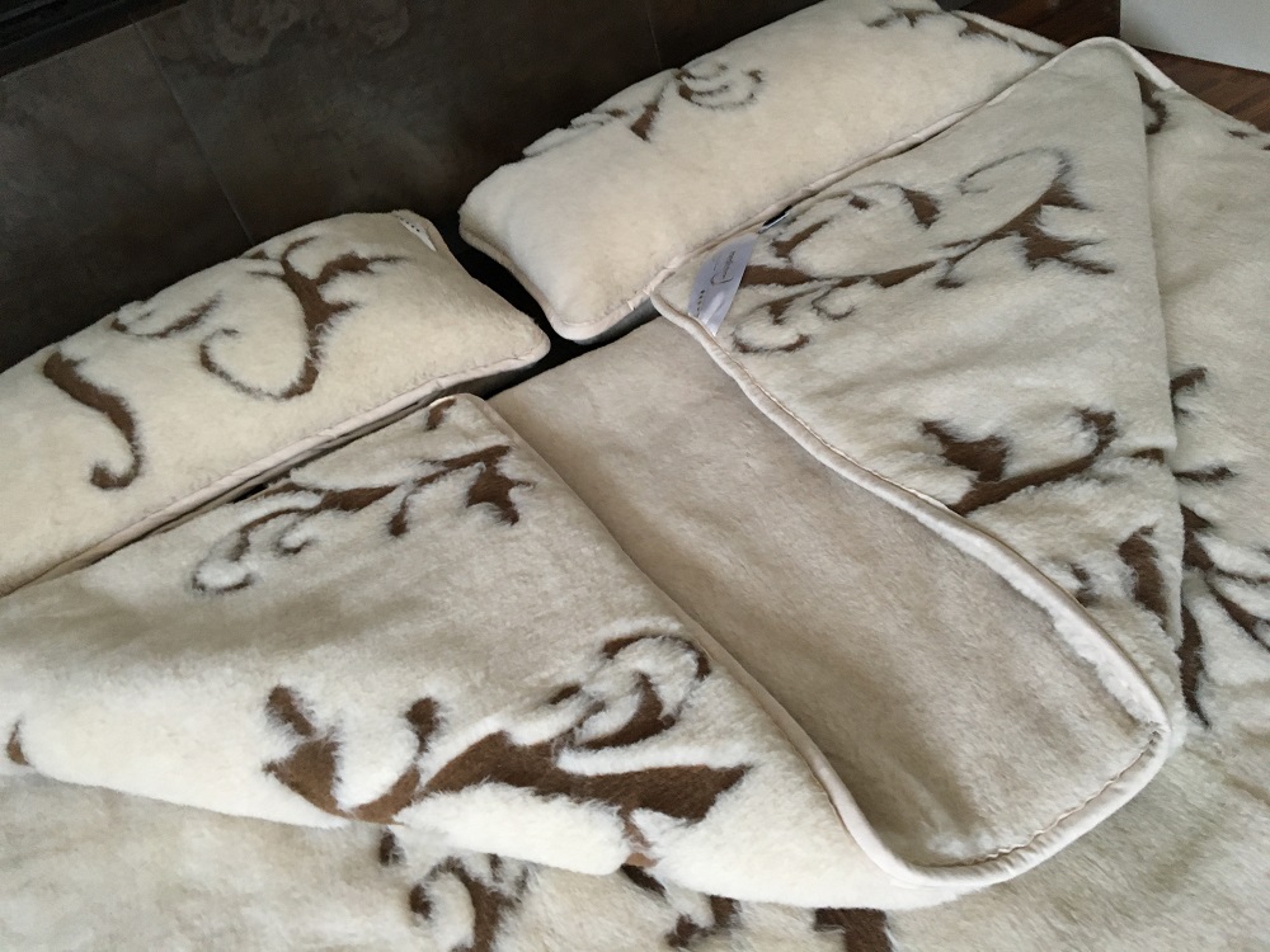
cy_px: 476
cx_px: 635
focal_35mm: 29
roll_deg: +17.3
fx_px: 1064
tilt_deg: -38.3
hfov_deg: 61.7
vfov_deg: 48.2
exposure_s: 1/33
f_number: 2.2
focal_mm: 4.15
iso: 160
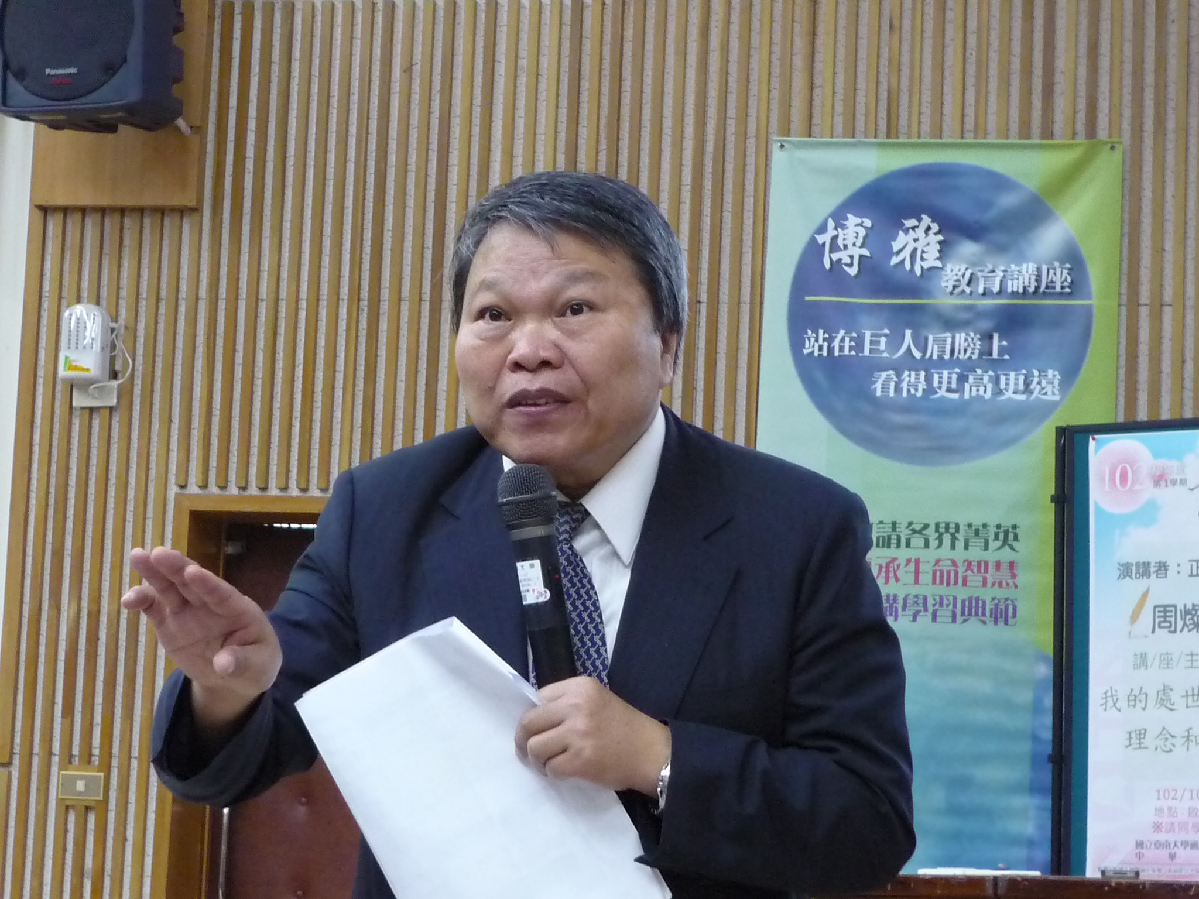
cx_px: 600
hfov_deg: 22.3
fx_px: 3048
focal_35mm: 88
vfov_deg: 16.8
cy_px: 450
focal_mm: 9.1
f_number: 3.4
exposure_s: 1/10
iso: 400
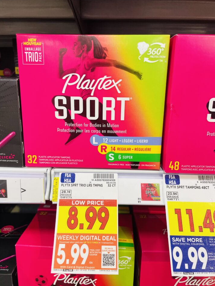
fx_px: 232
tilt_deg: -15.0
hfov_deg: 49.7
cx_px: 104
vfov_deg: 63.4
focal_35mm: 28
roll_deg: -0.9
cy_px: 145
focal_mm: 4.2
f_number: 1.6
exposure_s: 1/120
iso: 125
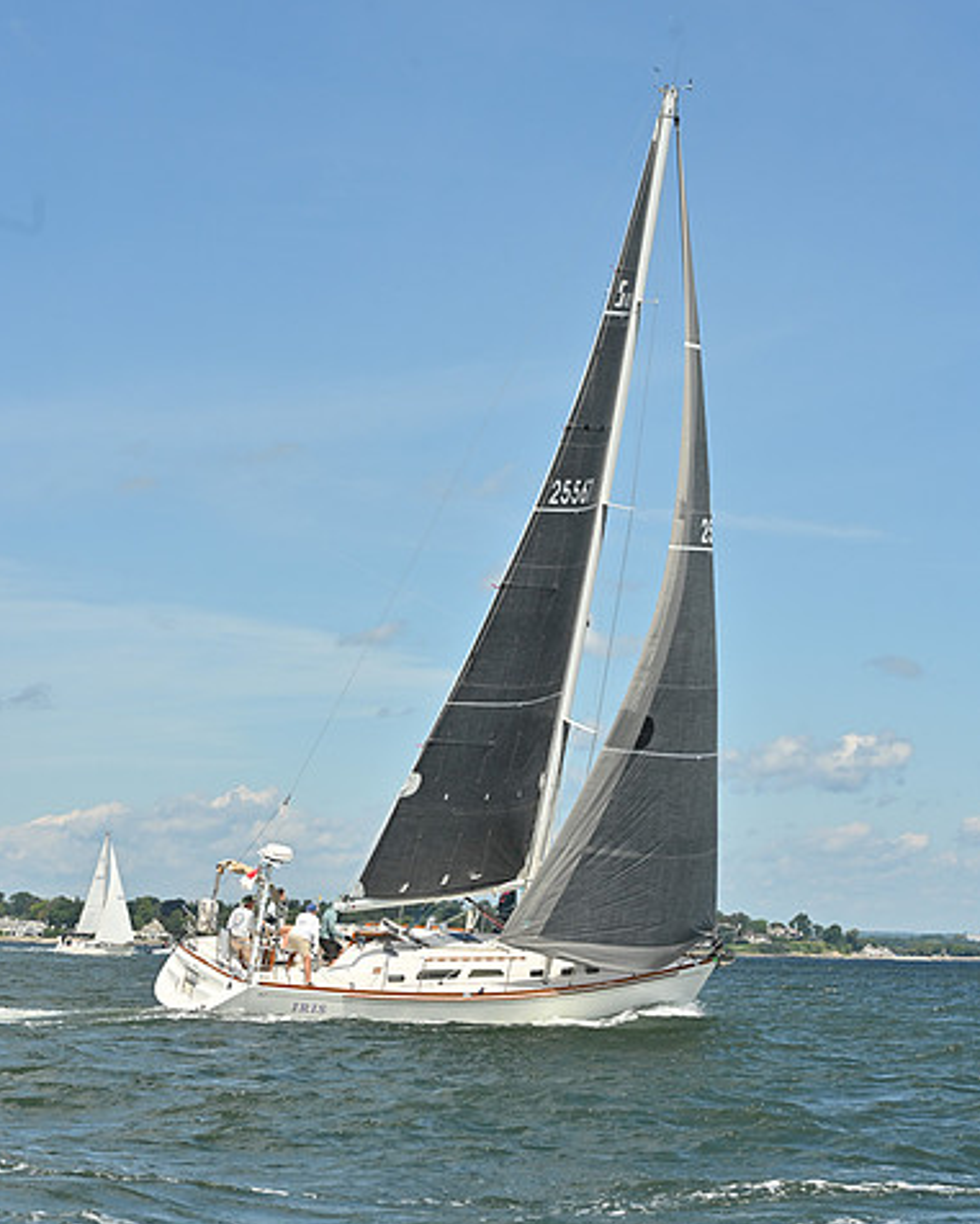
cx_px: 487
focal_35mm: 80
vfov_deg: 23.8
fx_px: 2899
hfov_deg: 19.2
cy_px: 494
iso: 250
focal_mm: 70
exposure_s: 1/1000
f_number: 8
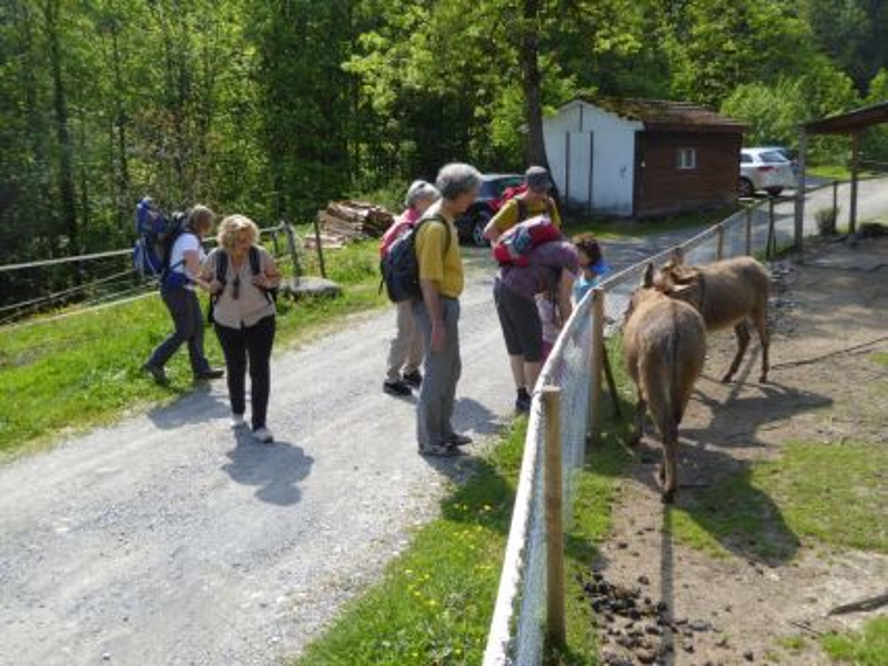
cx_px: 444
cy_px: 333
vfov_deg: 42.9
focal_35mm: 33
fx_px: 846
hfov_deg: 55.4
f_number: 3.6
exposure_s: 1/400
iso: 100
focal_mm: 5.8
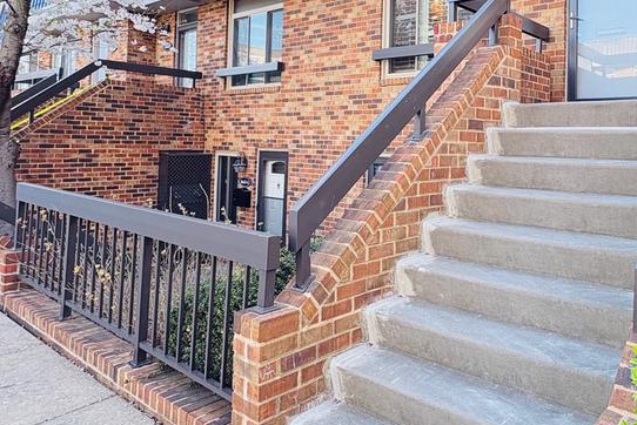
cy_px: 127
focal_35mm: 29
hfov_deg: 61.0
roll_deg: -2.2
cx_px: 456
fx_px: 513
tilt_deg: +2.2
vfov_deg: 44.1
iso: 80
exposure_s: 1/116
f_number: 2.2
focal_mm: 2.22
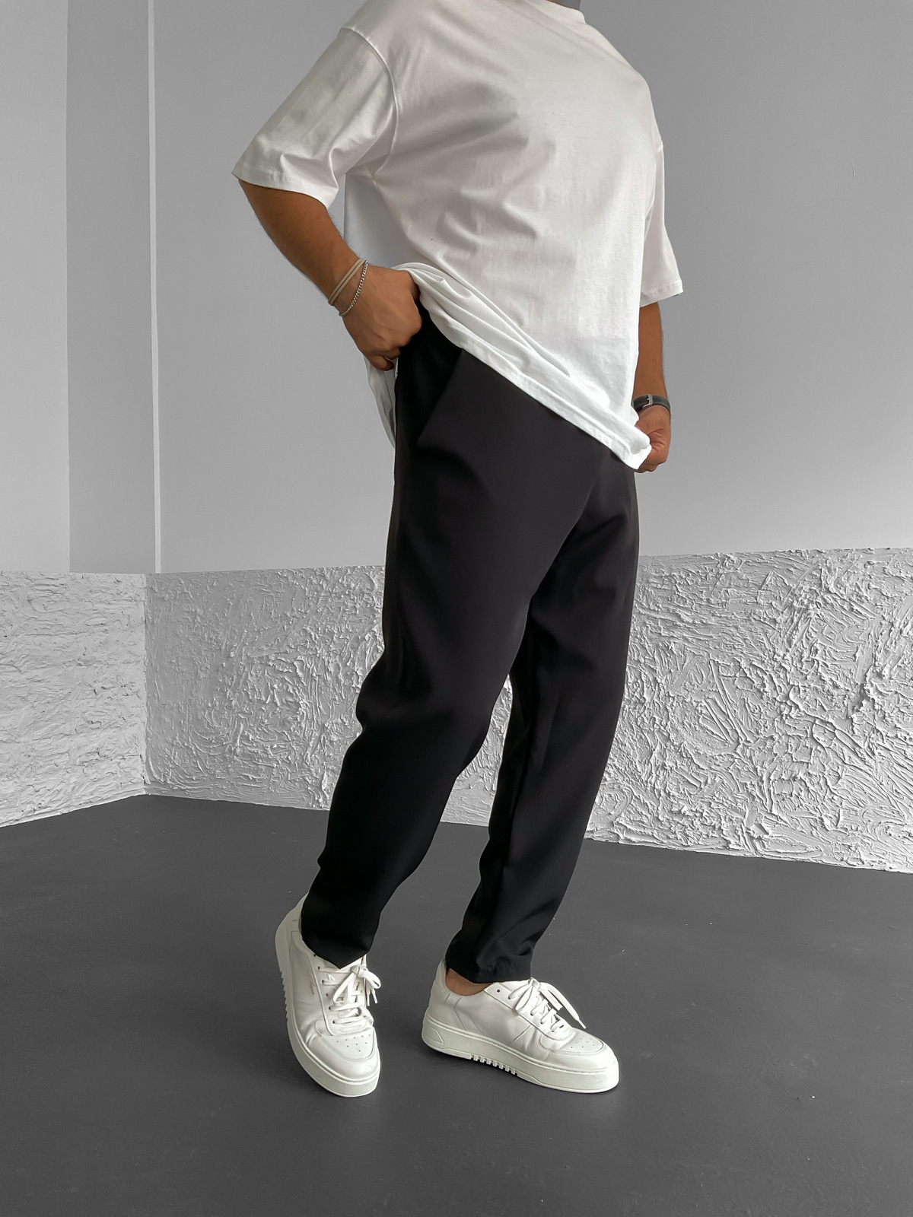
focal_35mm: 29
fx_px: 1020
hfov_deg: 48.2
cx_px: 456
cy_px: 608
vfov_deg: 61.7
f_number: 1.8
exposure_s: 1/115
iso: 64
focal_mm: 3
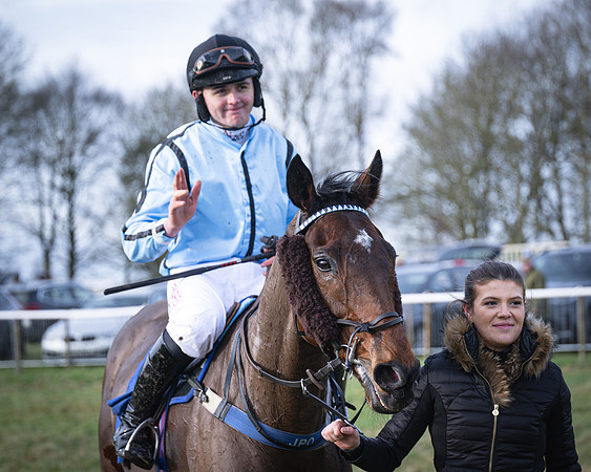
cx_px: 377
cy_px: 236
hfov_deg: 15.3
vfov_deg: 12.3
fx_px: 2200
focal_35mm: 126
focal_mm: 70
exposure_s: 1/2000
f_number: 2.8
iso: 400
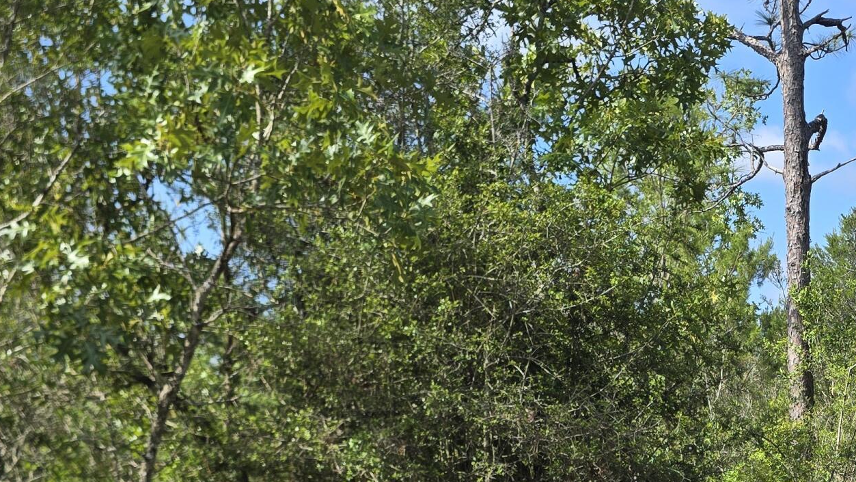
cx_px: 754
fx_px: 1362
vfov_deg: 18.0
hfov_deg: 33.3
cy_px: 717
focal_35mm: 60
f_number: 1.7
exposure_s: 1/445
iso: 12
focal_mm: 6.3
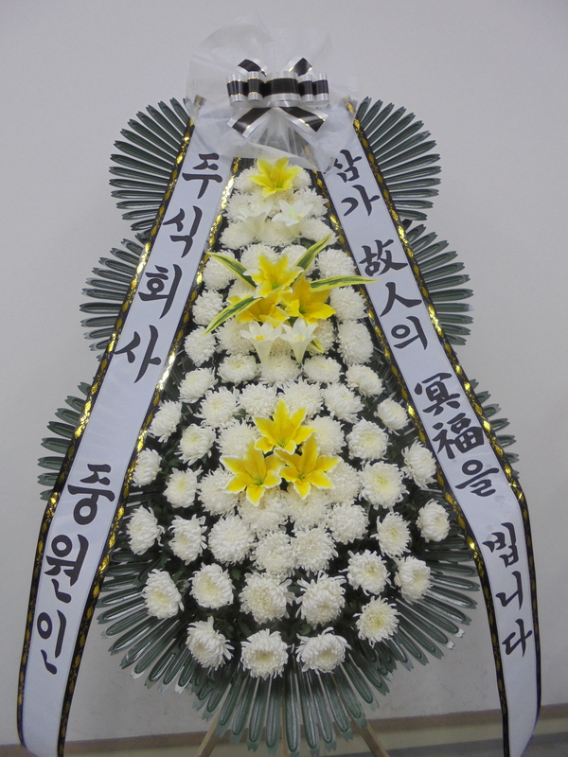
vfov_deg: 67.3
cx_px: 284
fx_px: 569
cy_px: 378
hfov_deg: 53.1
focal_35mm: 26
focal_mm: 4.6
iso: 100
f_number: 3.5
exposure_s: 1/30
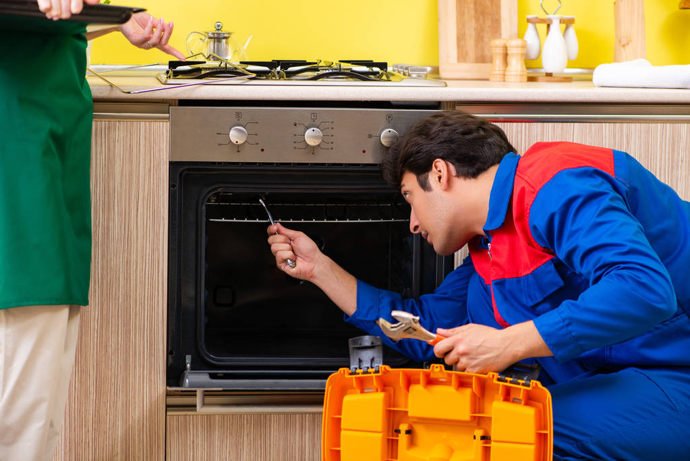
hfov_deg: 19.4
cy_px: 230
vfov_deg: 13.1
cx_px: 345
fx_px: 2013
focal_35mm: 105
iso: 100
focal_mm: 105
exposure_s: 1/100
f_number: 4
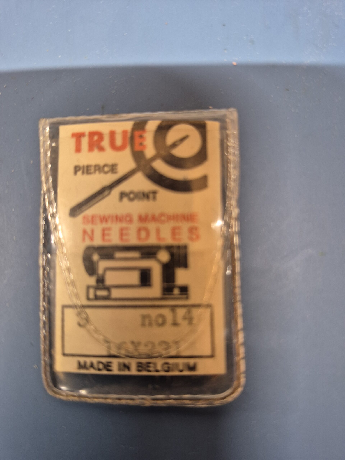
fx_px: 306
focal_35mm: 23
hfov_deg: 58.9
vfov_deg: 73.9
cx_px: 172
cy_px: 230
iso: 640
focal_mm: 5.4
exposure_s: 1/60
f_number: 1.8
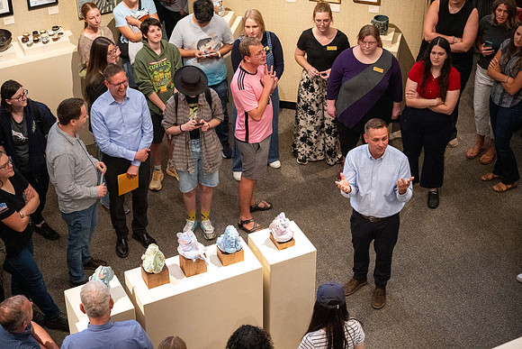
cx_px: 261
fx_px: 989
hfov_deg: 29.6
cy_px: 174
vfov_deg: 20.0
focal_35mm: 68
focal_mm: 68
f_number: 2.8
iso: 5000
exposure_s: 1/250
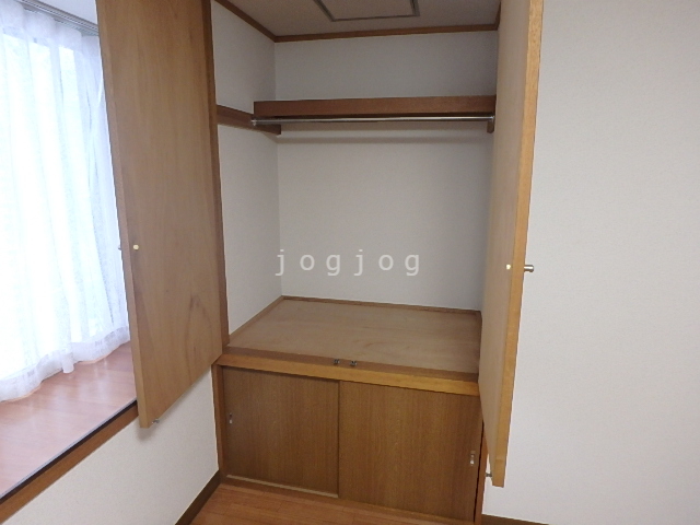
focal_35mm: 21
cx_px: 350
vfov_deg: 63.4
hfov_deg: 79.0
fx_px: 425
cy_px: 262
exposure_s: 1/30
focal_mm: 3.7
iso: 400
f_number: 3.5
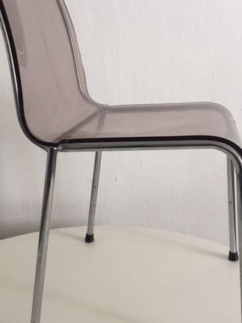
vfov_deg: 43.7
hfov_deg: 33.6
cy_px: 136
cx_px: 128
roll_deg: -0.2
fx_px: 401
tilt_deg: -15.2
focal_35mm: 43
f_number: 2.2
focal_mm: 4.15
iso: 64
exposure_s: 1/33
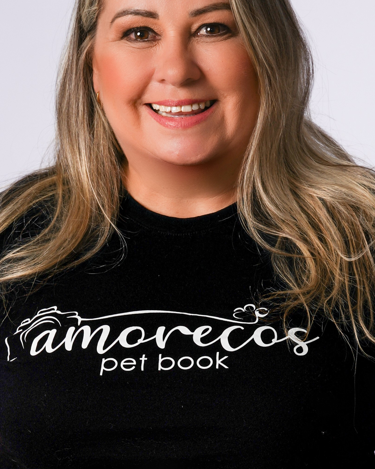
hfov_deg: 16.2
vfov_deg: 20.2
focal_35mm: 95
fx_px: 1318
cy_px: 263
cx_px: 187
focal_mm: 50
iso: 80
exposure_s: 1/160
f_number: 11
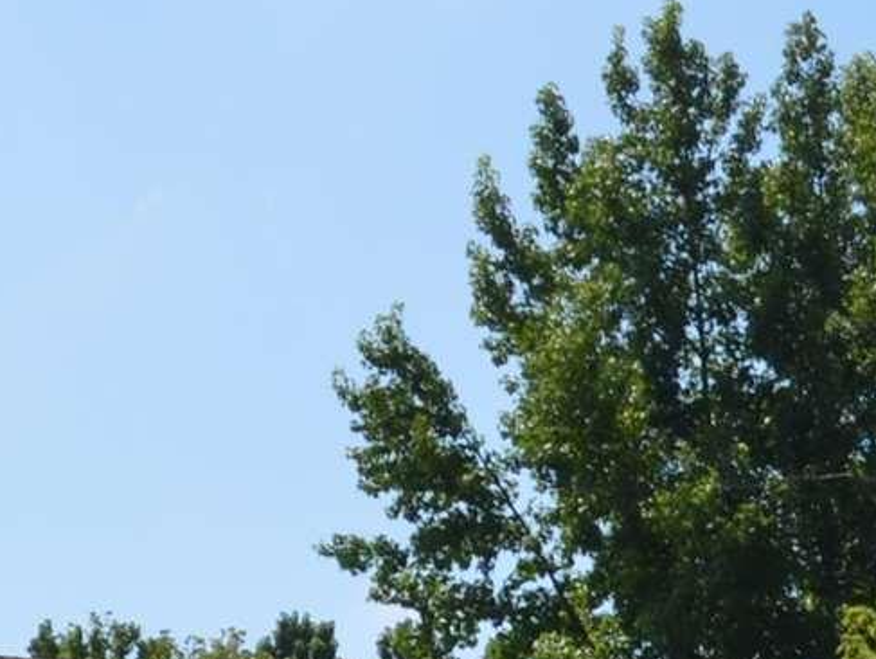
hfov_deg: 7.5
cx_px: 306
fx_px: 6661
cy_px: 1768
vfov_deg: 5.4
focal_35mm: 263
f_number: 9
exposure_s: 1/200
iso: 100
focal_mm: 29
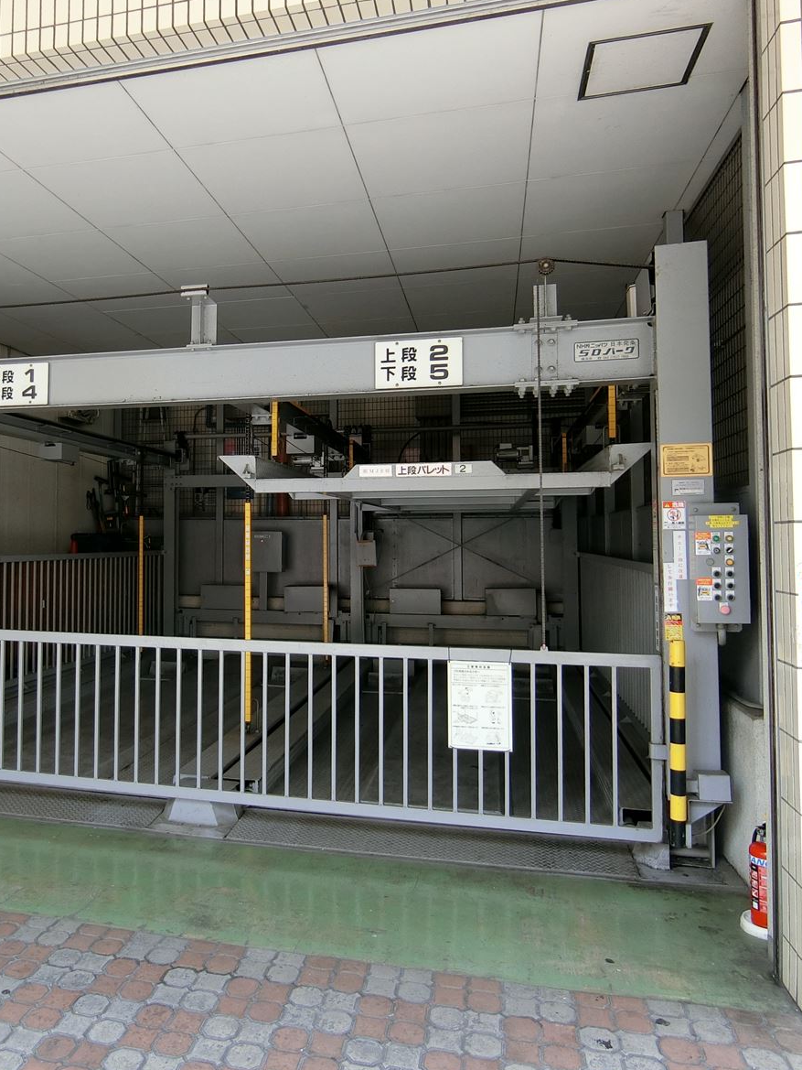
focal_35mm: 26
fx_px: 803
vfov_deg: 67.3
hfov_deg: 51.9
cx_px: 253
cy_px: 528
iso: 125
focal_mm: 4.06
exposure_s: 1/125
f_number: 2.7
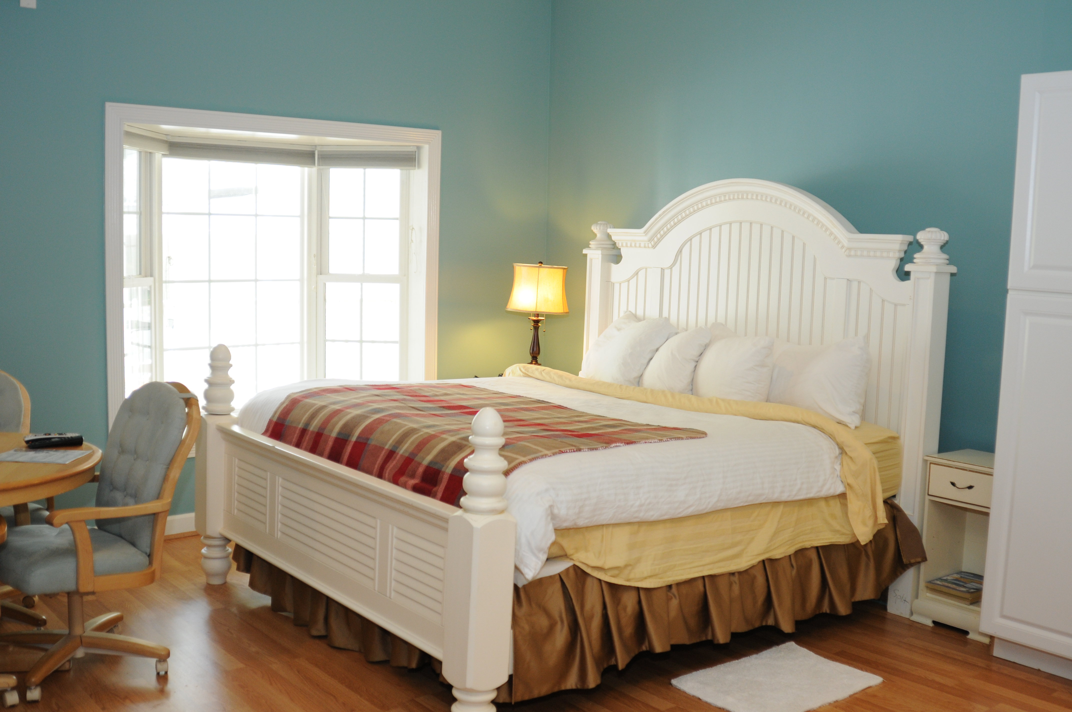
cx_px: 536
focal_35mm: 36
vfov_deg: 36.8
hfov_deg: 53.2
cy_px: 356
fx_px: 1071
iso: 500
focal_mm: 24
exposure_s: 1/100
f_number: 2.8
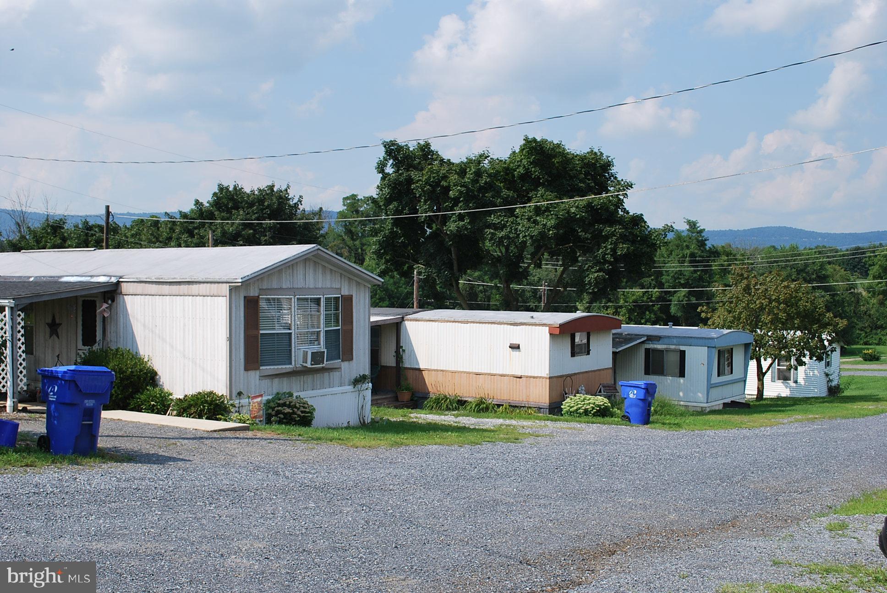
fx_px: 962
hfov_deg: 49.5
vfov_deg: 34.3
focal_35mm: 39
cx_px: 444
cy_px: 296
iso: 100
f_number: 8
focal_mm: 26
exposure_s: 1/250
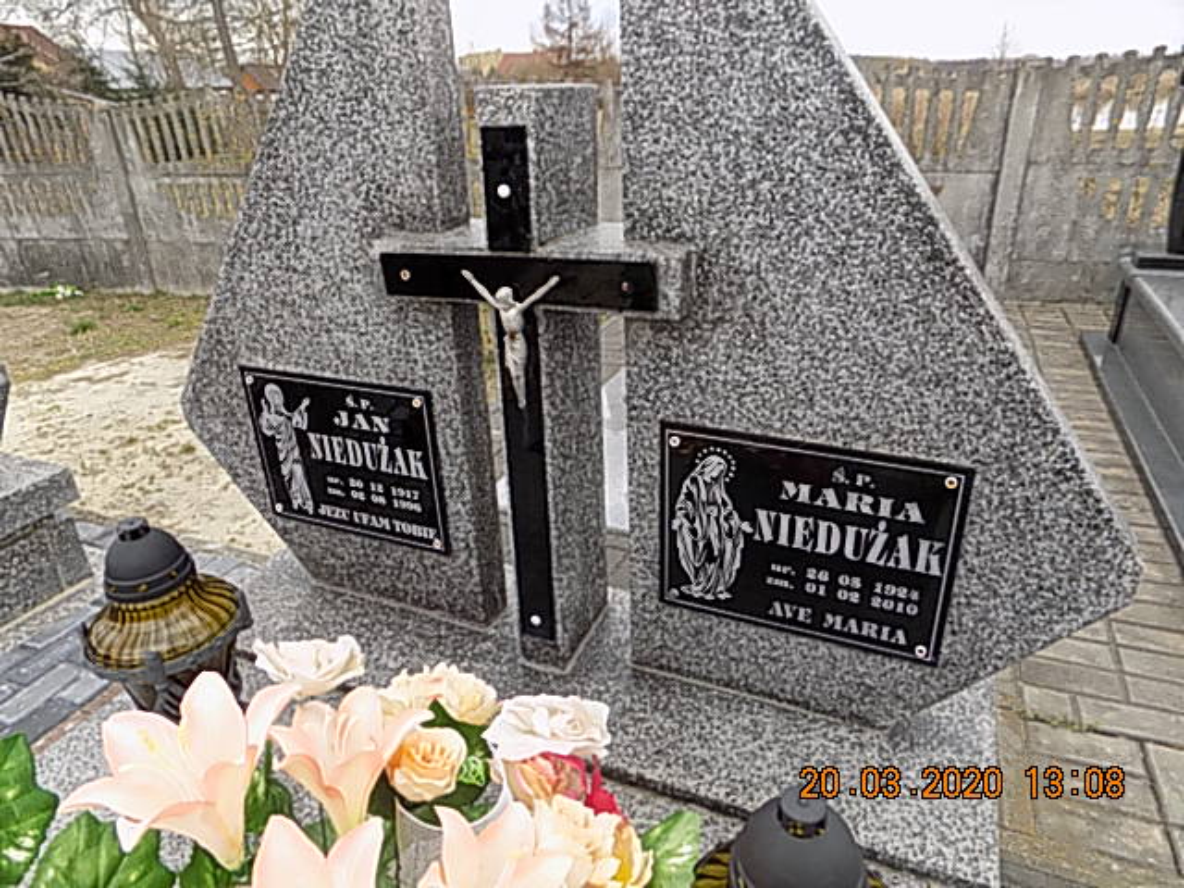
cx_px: 592
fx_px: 787
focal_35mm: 23
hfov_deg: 73.9
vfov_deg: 58.9
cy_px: 444
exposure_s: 1/200
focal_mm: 4
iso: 80
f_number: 3.1
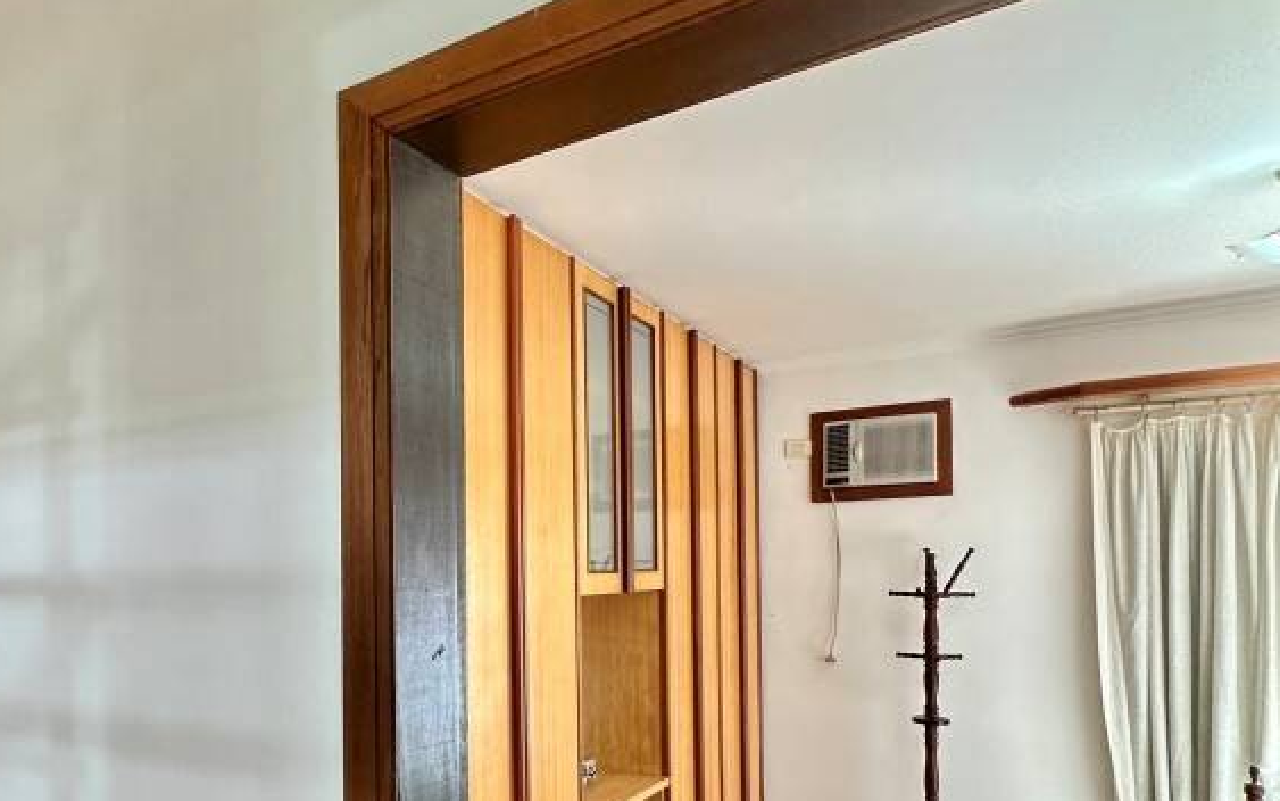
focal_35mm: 27
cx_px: 334
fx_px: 942
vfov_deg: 45.1
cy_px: 560
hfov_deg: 64.7
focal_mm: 2.22
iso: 160
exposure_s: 1/60
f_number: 2.2
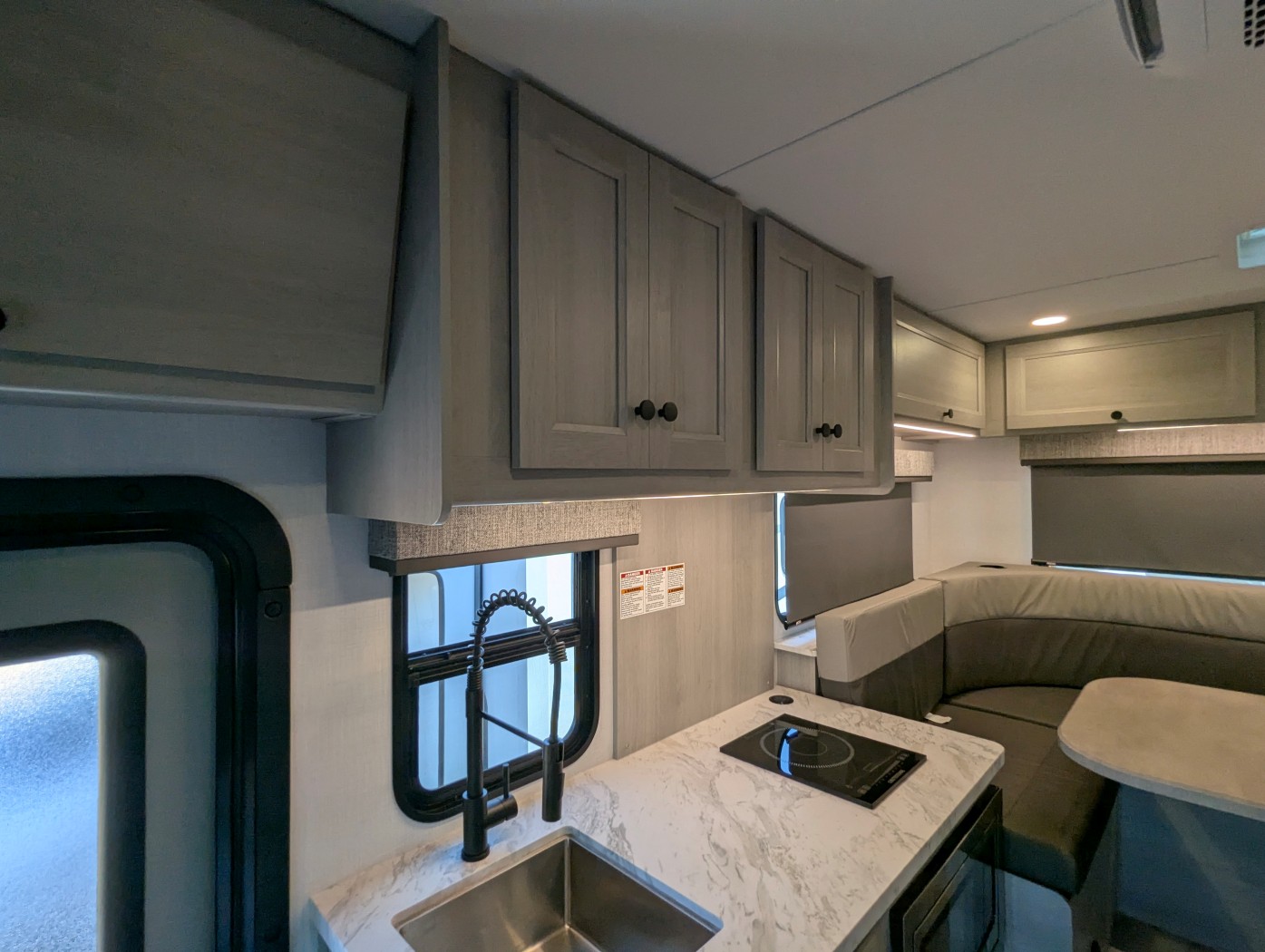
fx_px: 585
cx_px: 632
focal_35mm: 16
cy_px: 476
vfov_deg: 78.2
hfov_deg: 94.4
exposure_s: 1/141
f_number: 2.2
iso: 84
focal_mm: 2.35
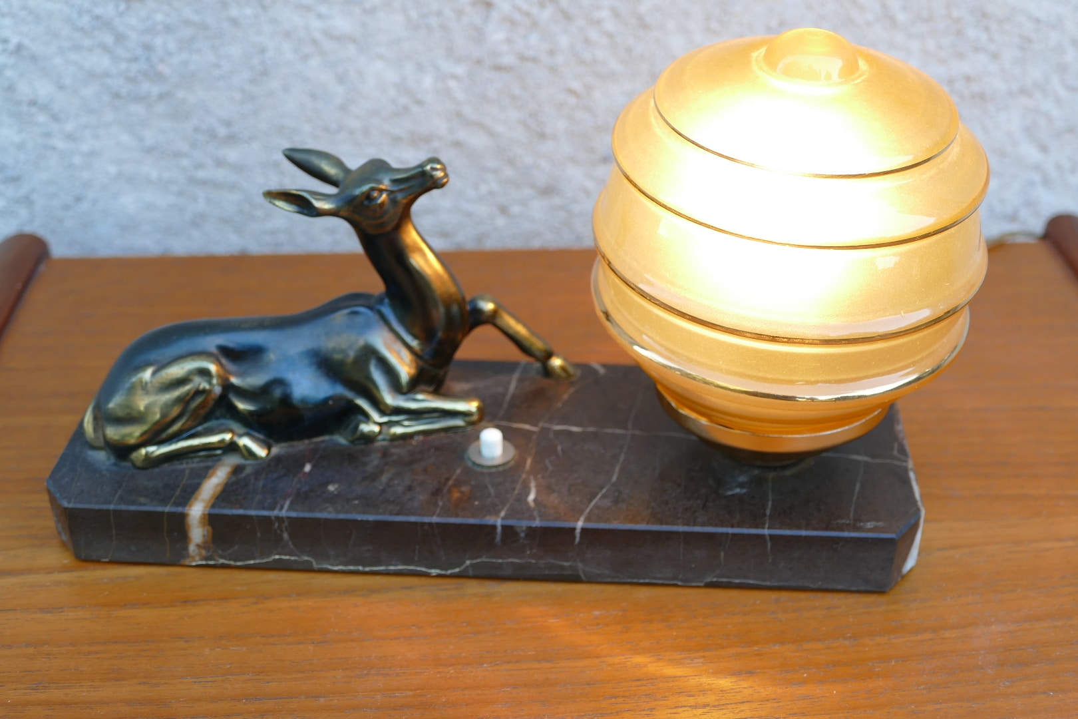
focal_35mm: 49
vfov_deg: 27.5
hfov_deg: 40.3
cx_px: 539
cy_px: 360
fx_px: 1467
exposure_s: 1/80
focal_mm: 17.83
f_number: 3.3
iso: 160
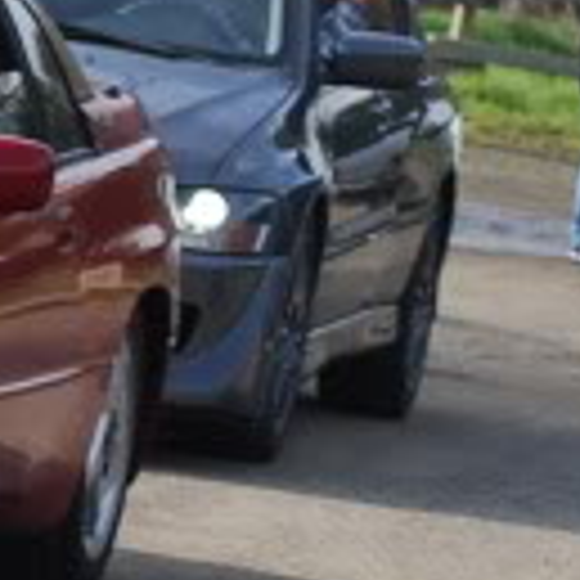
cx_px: -1086
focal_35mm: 434
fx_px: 8220
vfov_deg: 4.0
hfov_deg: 3.9
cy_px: 128
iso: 100
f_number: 6.3
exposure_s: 1/160
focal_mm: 55
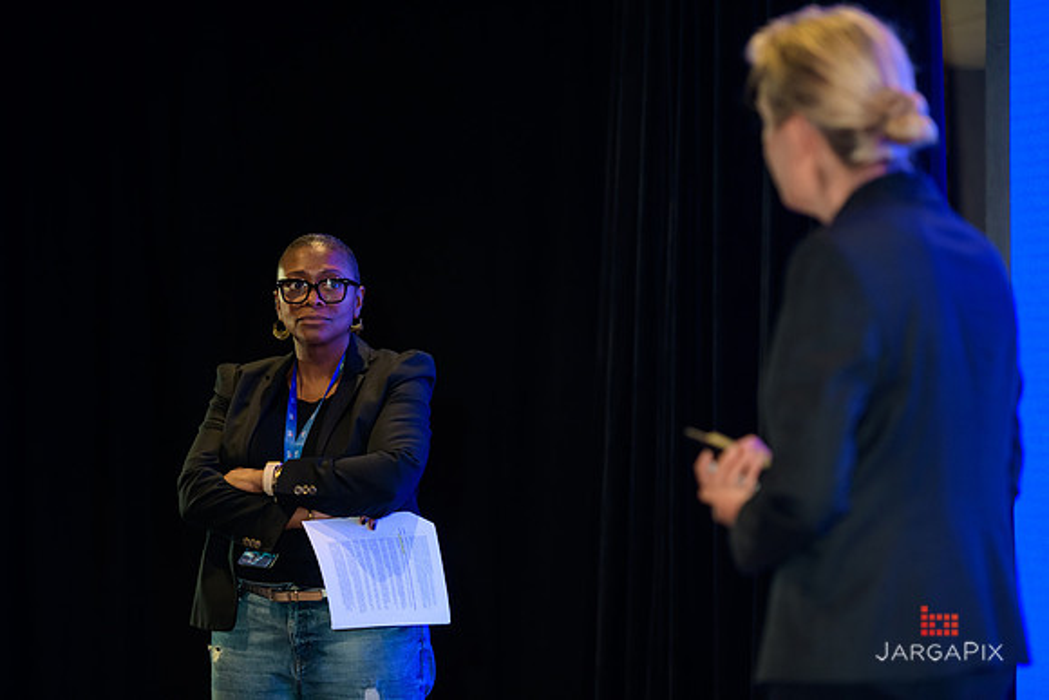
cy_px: 350
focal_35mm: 135
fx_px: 3934
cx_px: 524
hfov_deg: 15.2
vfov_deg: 10.2
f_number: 3.2
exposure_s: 1/200
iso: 1600
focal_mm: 135
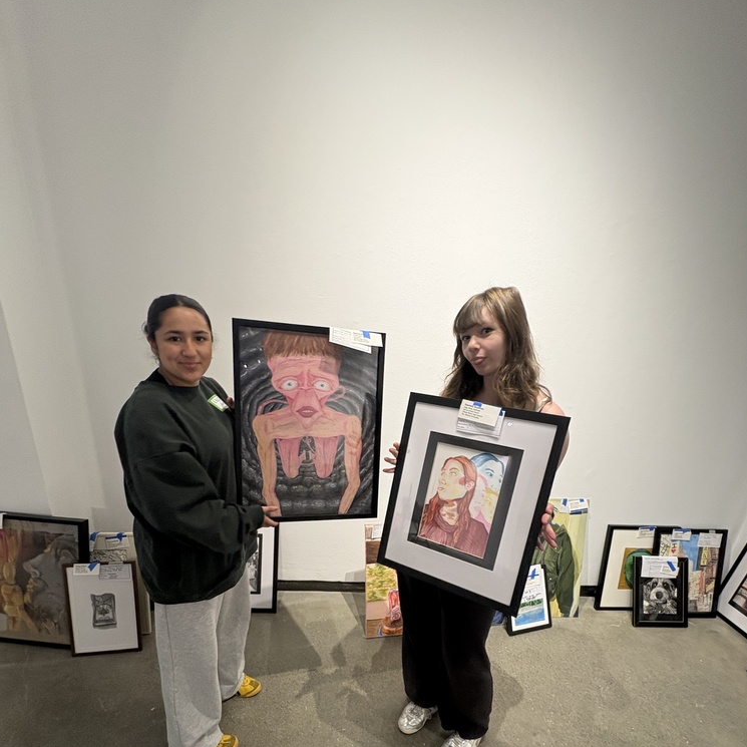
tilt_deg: -18.7
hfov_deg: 84.0
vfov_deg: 81.7
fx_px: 415
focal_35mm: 17
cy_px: 484
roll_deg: -3.9
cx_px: 369
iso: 160
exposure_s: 1/60
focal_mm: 2.22
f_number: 2.2
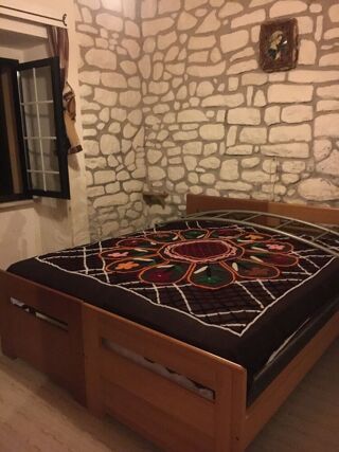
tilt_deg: -13.4
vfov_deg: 61.7
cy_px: 226
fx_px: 379
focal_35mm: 29
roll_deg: +0.7
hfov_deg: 48.2
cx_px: 170
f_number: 2.2
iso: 1000
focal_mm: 4.15
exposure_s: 1/17
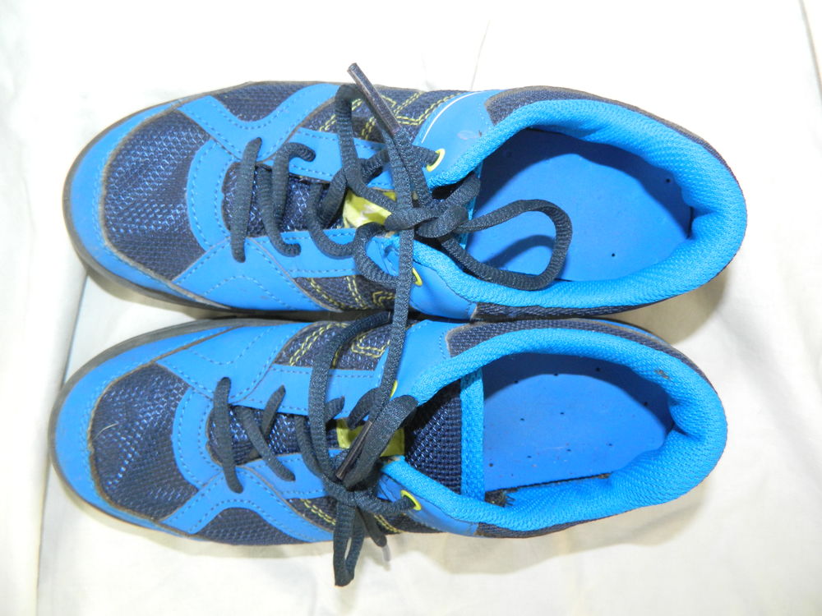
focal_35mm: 25
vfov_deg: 54.9
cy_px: 308
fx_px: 594
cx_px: 411
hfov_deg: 69.4
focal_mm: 4.5
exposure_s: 1/30
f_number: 3.1
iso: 200
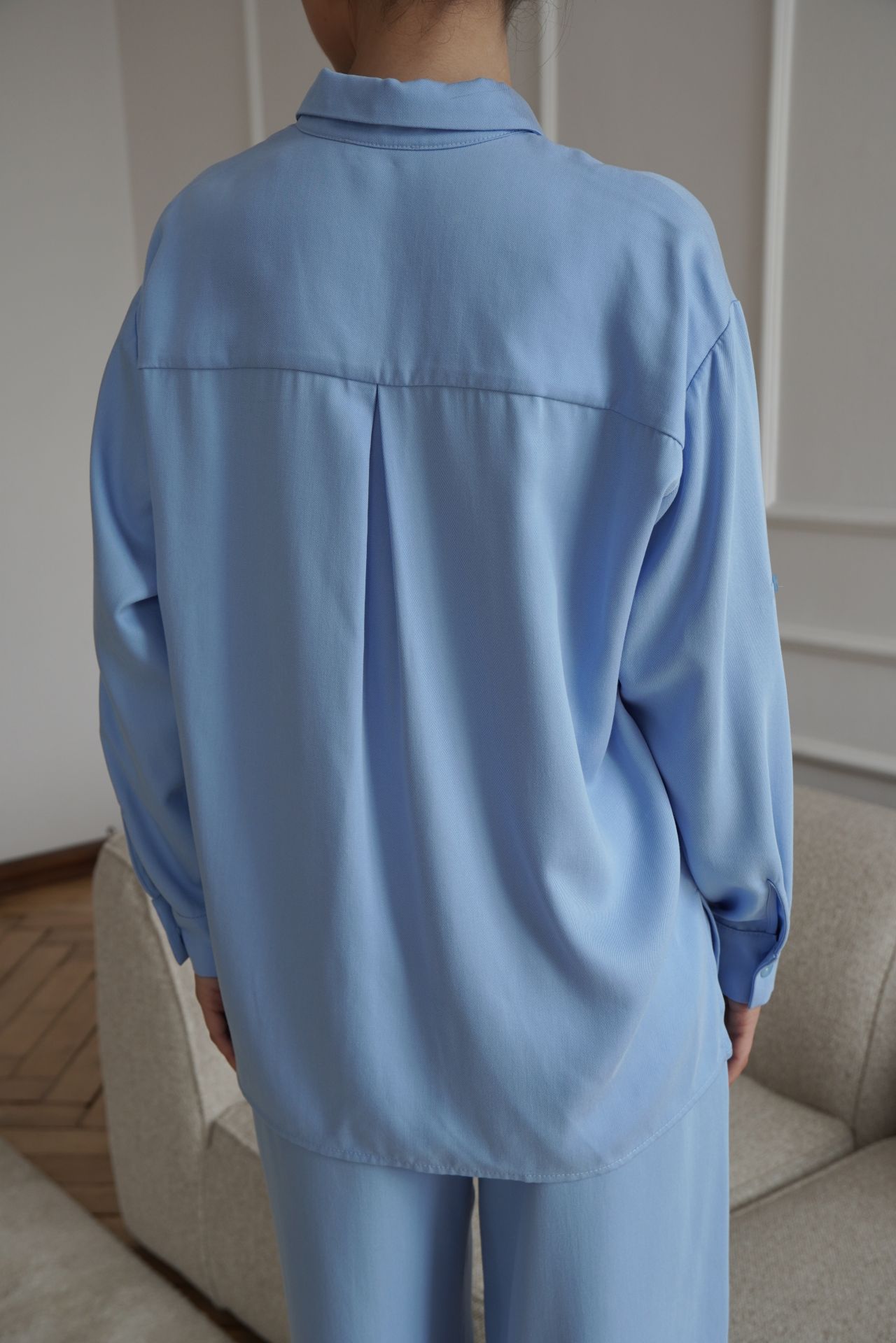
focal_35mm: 42
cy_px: 672
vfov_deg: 46.4
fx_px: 1568
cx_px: 448
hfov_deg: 31.9
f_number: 4
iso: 160
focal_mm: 28
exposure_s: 1/160
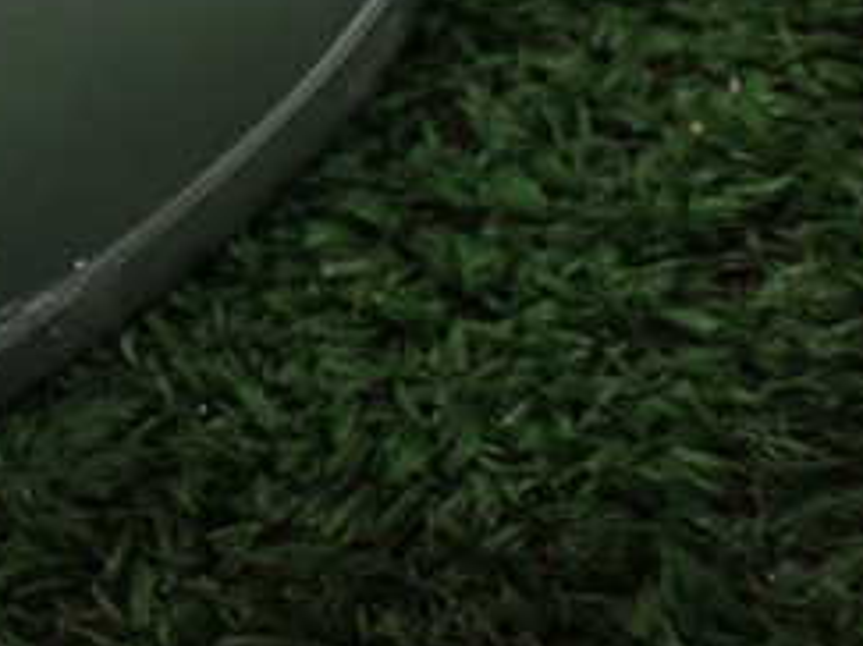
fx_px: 1844
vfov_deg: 19.4
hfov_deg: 23.9
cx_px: -178
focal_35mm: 74
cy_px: 11
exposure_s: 1/100
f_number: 2.3
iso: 800
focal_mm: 5.4
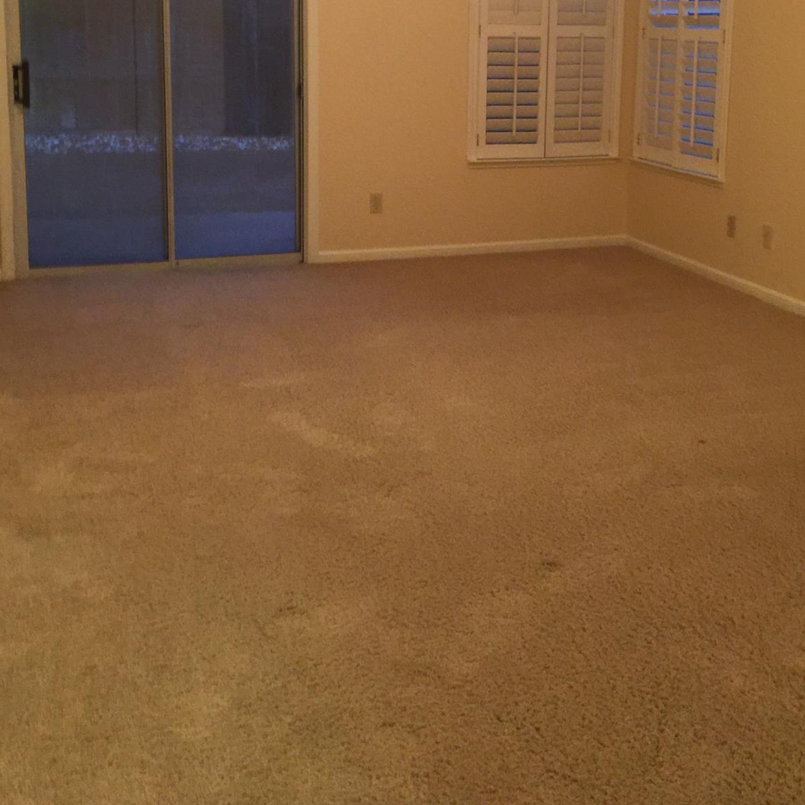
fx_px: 1158
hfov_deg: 38.3
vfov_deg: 37.6
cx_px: 459
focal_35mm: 44
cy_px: 225
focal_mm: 4.15
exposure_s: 1/4
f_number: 2.2
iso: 64
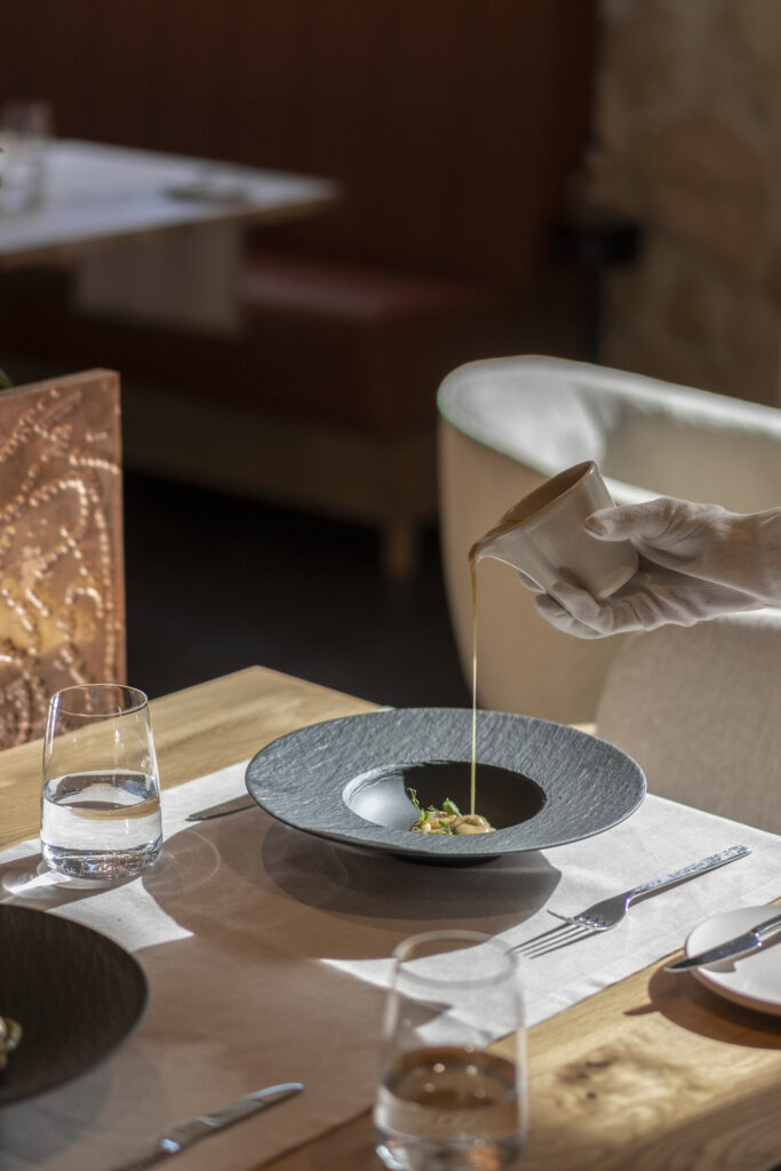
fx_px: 2667
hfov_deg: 16.7
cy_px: 586
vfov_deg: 24.8
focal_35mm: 82
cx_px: 390
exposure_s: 1/1600
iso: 250
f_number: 1.8
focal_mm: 55
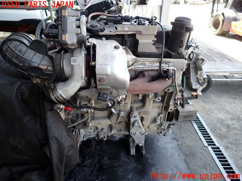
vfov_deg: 54.9
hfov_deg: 69.4
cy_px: 90
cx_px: 121
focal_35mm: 25
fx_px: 175
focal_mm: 4.5
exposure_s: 1/125
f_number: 2
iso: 100
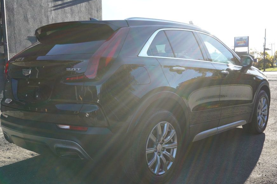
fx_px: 312
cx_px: 137
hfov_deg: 47.9
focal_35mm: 41
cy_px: 102
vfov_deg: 32.9
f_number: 9
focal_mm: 23
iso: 400
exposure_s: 1/250
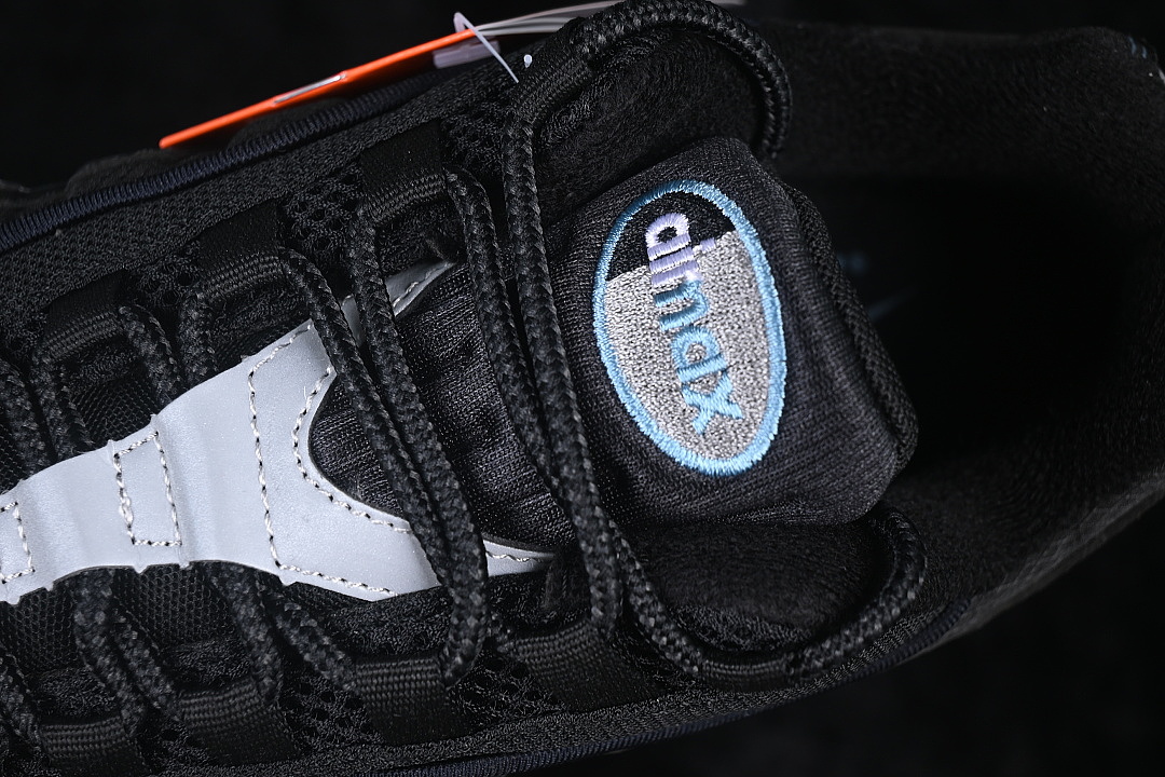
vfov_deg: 18.2
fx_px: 2427
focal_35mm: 75
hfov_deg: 27.0
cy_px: 388
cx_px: 582
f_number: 6.3
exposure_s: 1/50
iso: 160
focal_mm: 50
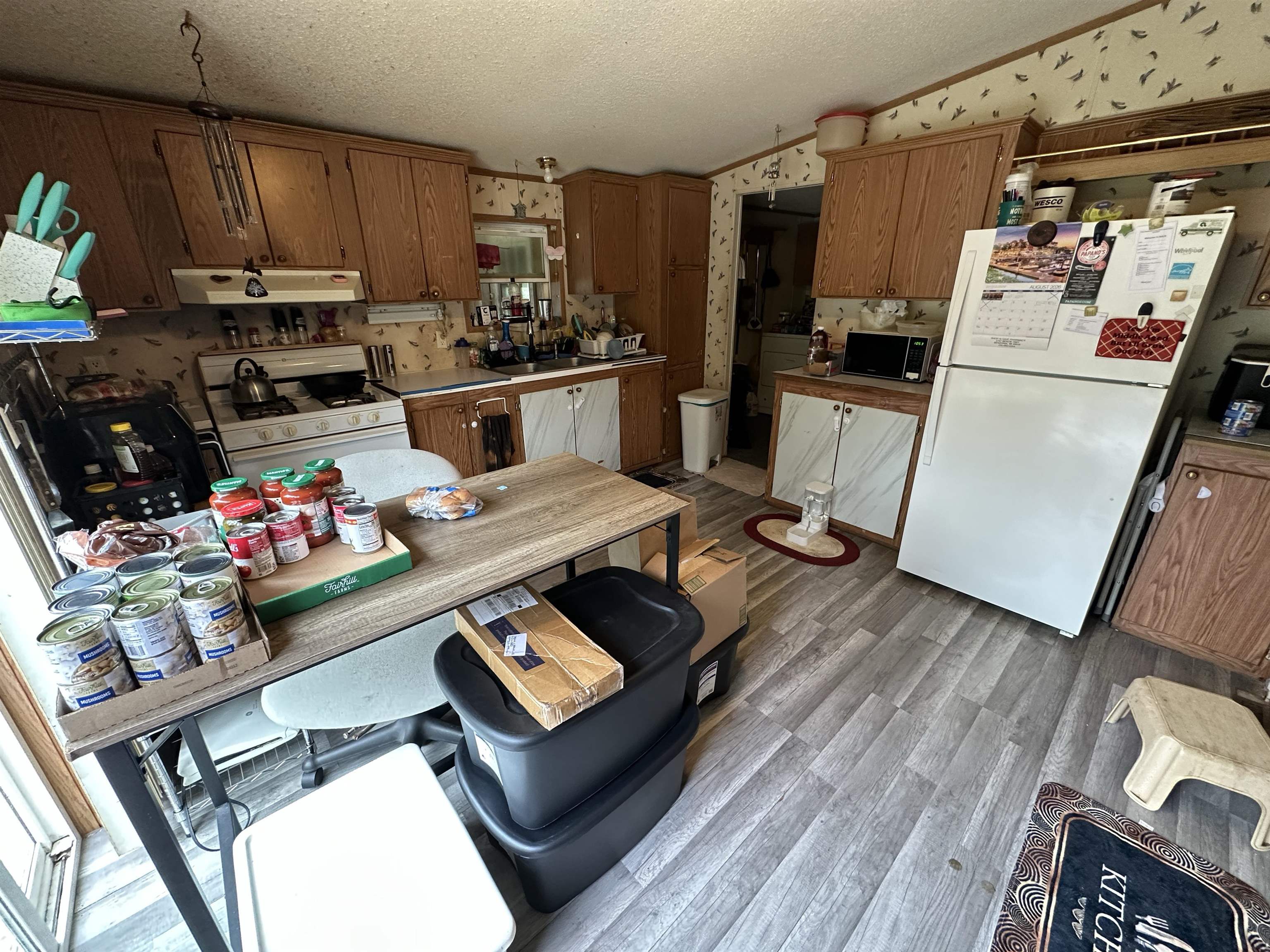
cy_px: 476
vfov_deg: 85.7
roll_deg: +0.3
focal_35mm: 14
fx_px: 514
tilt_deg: -21.2
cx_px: 635
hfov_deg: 102.1
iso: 320
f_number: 2.2
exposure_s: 1/60
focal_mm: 2.22
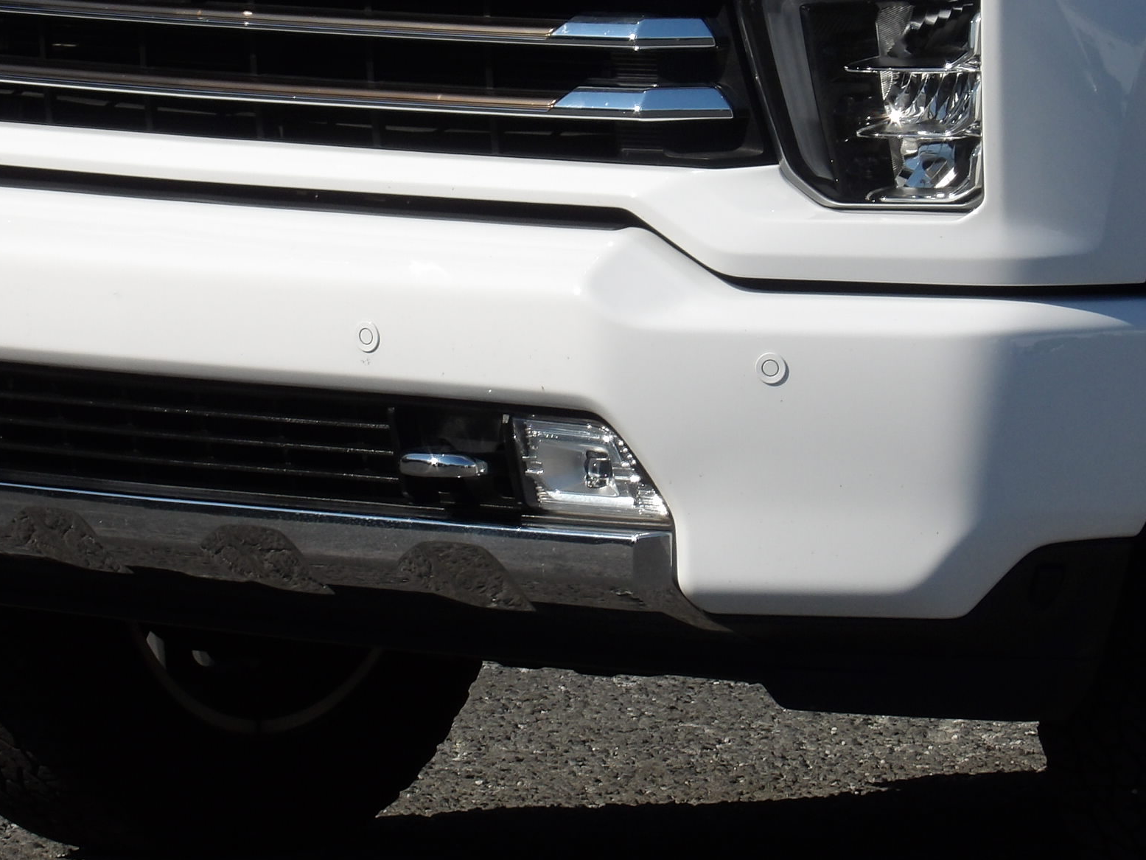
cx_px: 545
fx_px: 12248
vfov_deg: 4.0
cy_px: 215
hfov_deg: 5.4
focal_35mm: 370
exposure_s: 1/662
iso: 100
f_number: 5.6
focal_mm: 39.8
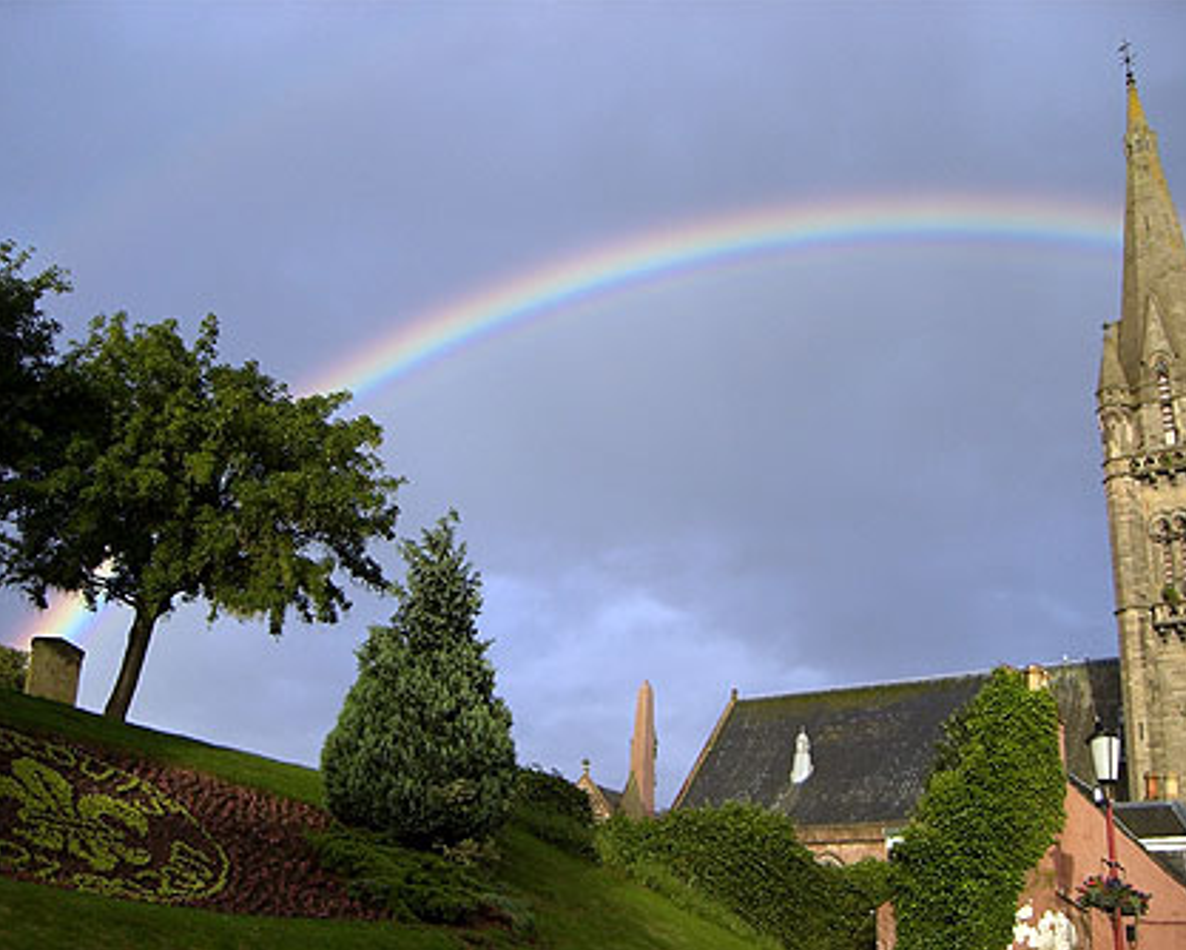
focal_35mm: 40
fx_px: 1405
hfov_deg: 45.8
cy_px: 478
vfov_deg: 37.4
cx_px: 606
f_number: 2.7
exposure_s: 1/160
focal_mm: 6.2
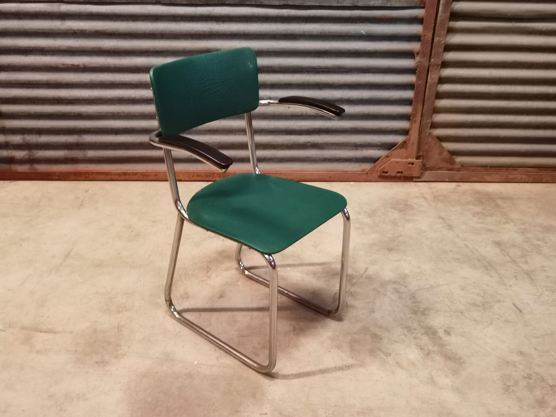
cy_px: 208
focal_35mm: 32
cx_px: 278
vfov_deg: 44.2
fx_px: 514
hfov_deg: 56.8
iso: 640
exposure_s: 1/20
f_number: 1.9
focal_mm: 6.71
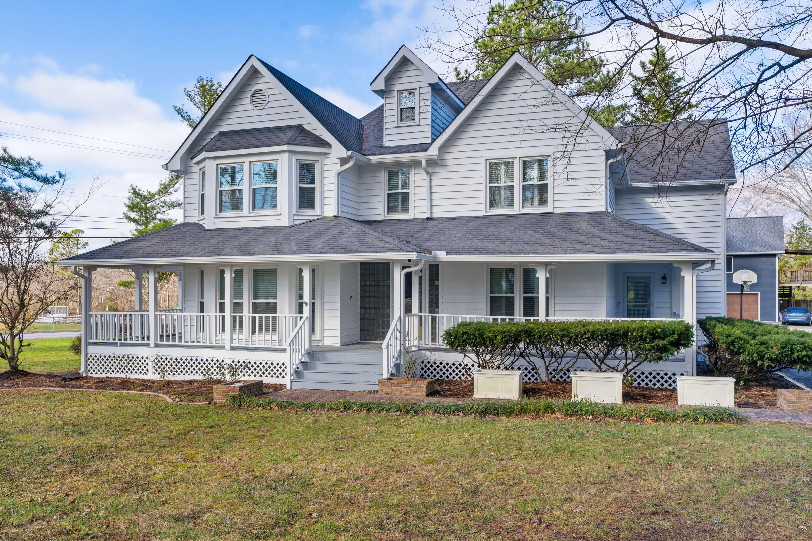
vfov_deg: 45.0
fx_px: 654
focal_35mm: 29
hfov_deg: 63.7
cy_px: 270
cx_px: 406
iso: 320
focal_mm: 29
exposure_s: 1/200
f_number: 7.1
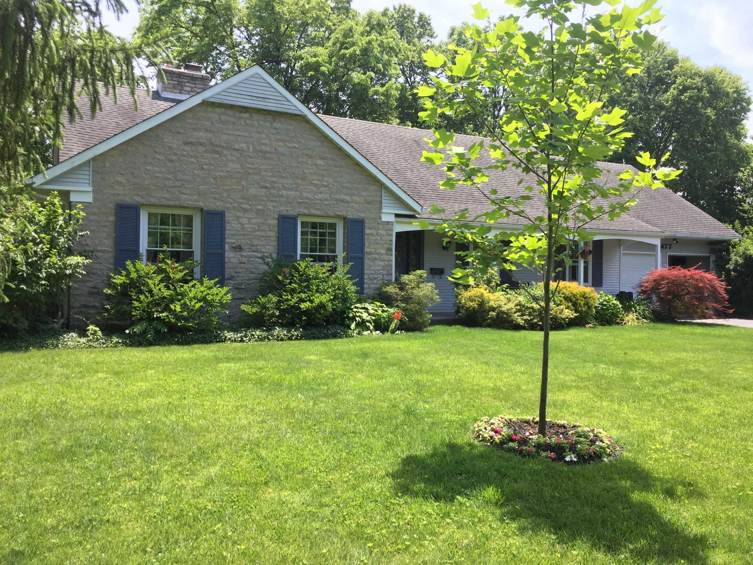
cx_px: 376
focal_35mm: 29
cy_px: 282
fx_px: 631
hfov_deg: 61.7
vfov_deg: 48.2
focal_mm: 4.15
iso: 32
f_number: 2.2
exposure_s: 1/557
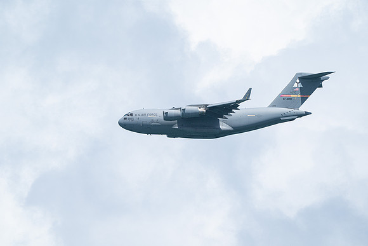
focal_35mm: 400
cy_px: 123
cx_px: 184
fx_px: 4090
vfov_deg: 3.4
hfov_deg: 5.2
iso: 640
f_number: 10
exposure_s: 1/1250
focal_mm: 400
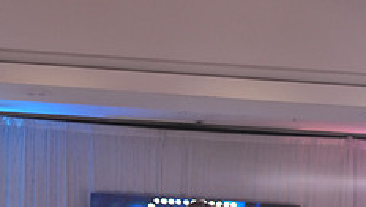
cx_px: 92
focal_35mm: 170
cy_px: 419
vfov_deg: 6.9
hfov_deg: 12.6
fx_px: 1651
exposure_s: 1/320
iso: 2000
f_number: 4
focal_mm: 65
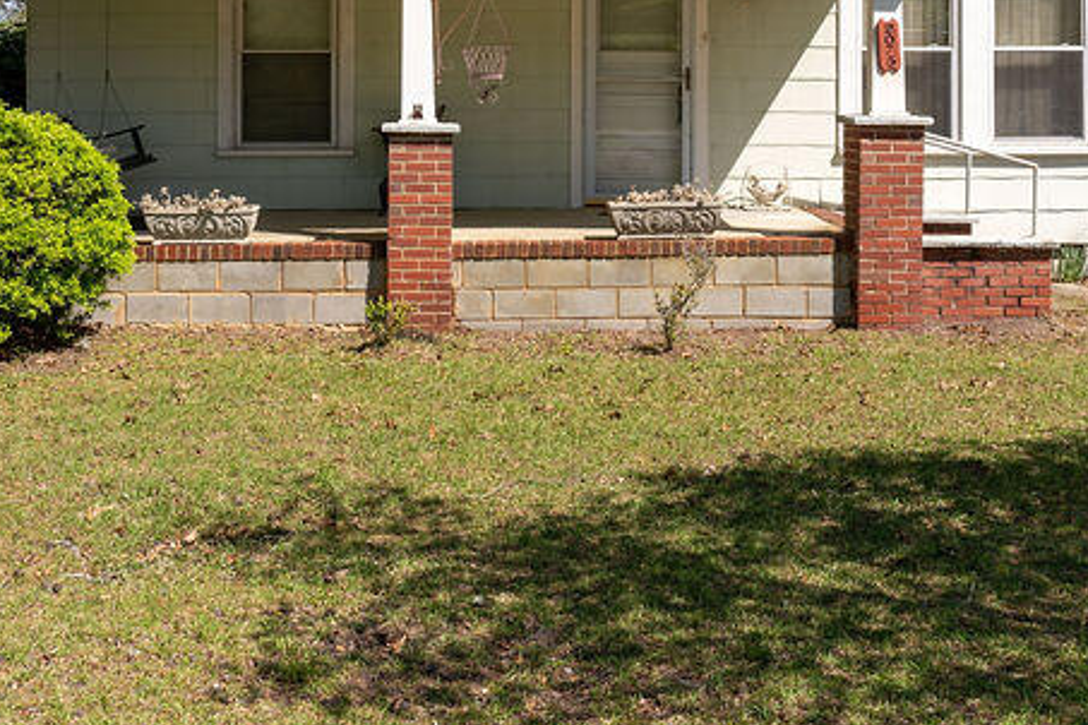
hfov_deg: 38.0
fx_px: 1571
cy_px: 25
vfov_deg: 24.9
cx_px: 423
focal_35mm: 52
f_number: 9
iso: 100
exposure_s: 1/250
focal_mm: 23
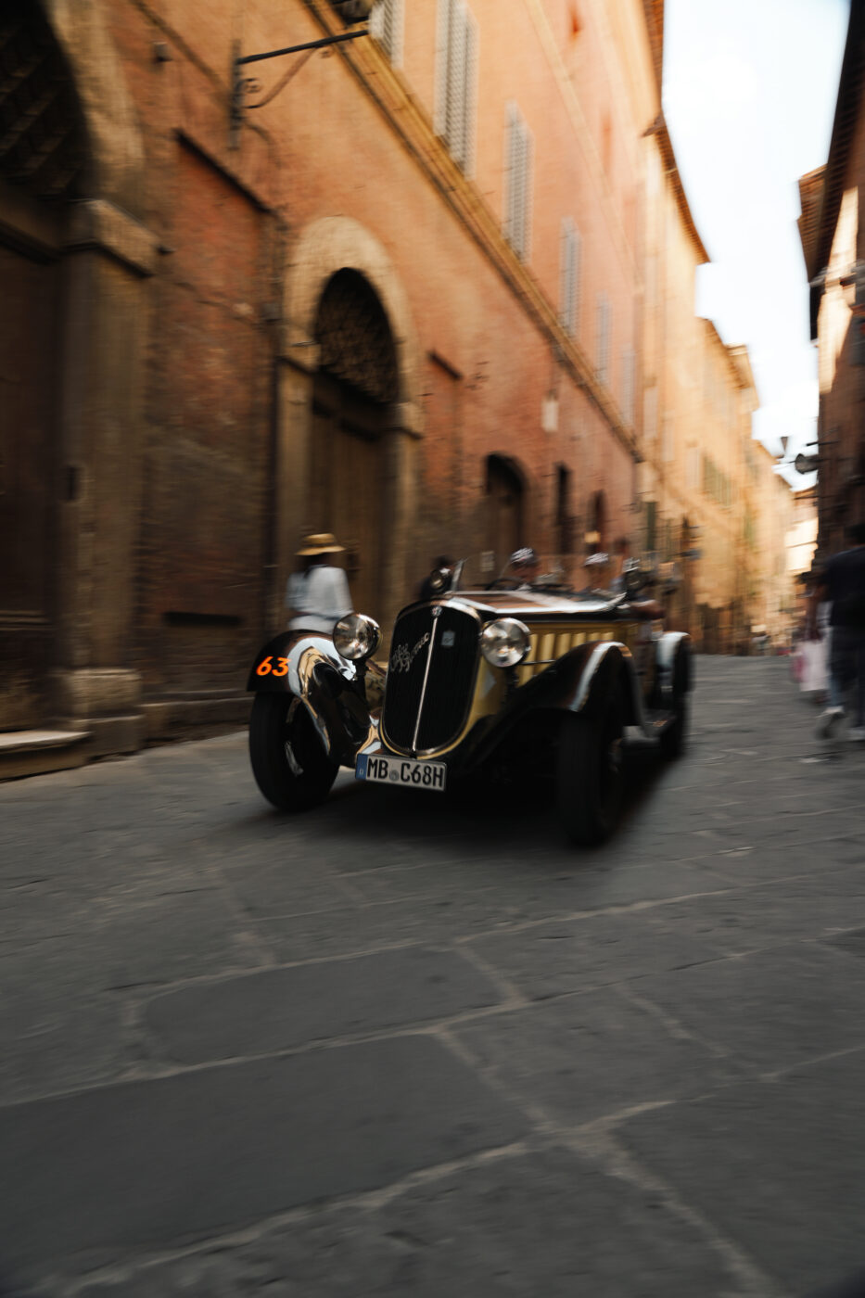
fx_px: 865
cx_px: 432
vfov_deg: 73.8
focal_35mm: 24
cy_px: 649
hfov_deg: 53.1
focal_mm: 24
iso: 125
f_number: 5.6
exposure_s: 1/30
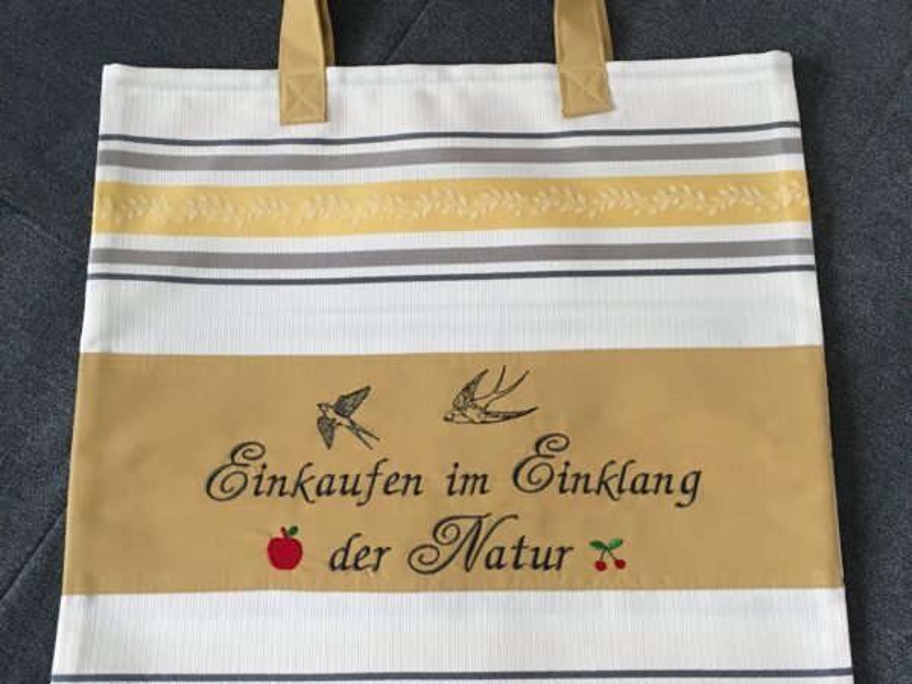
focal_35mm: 29
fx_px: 764
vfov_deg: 48.2
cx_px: 456
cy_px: 342
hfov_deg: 61.7
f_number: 2.2
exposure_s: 1/33
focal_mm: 4.15
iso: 160
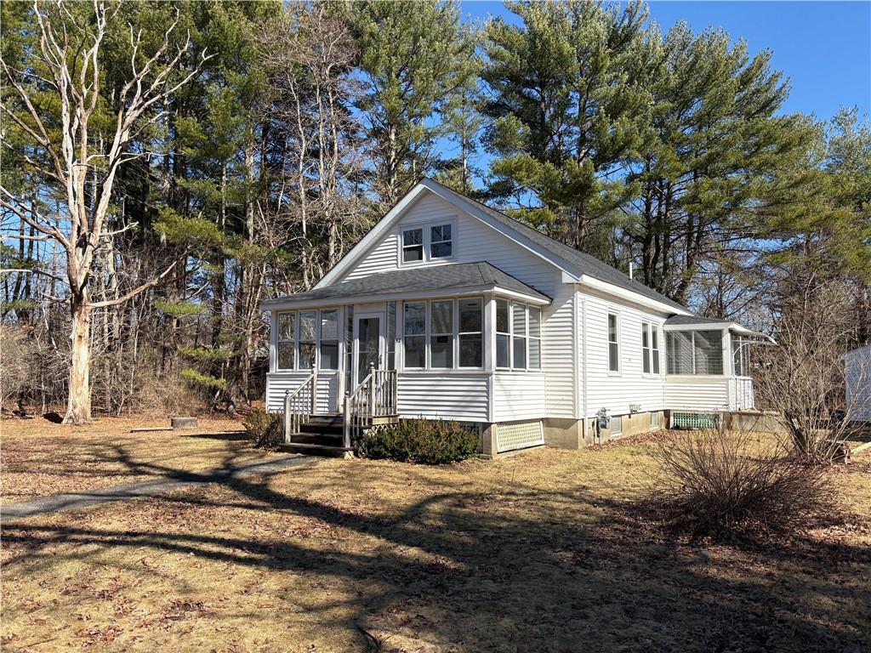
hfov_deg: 67.3
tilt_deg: +4.7
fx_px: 654
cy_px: 326
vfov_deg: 53.1
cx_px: 436
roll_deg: +0.4
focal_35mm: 26
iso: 64
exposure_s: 1/2747
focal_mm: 5.96
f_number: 1.6
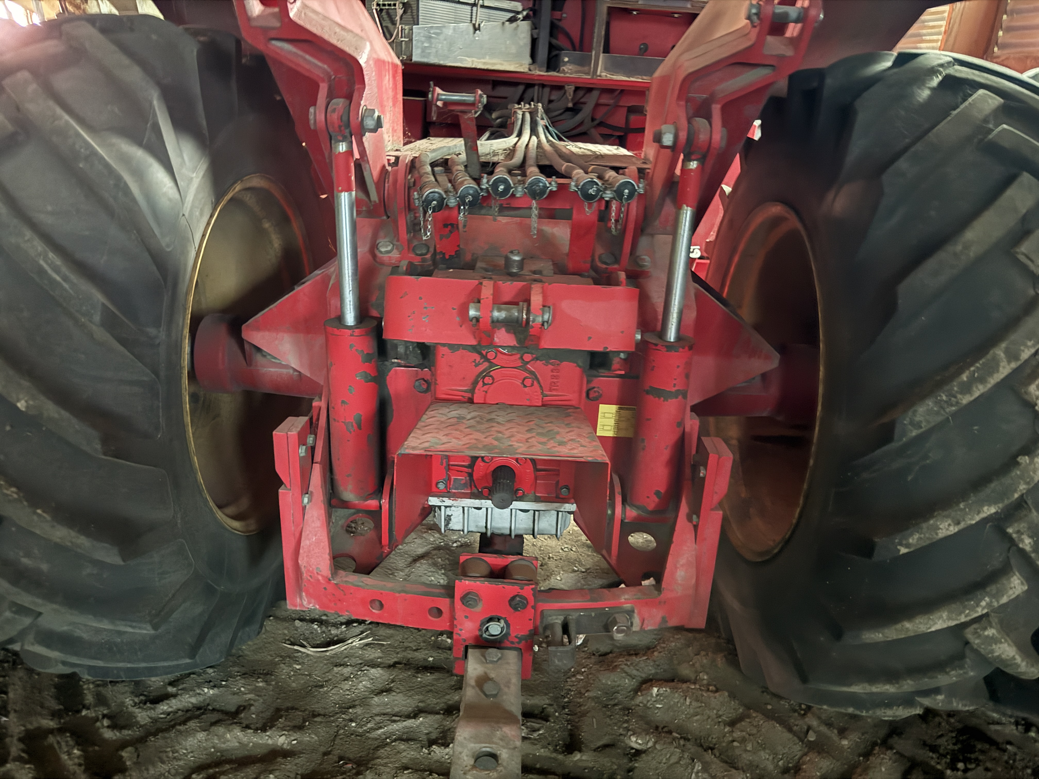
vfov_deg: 56.8
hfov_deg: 71.6
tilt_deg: -22.3
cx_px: 520
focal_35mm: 24
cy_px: 390
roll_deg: -3.2
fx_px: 720
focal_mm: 6.76
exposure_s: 1/9
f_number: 1.78
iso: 1600
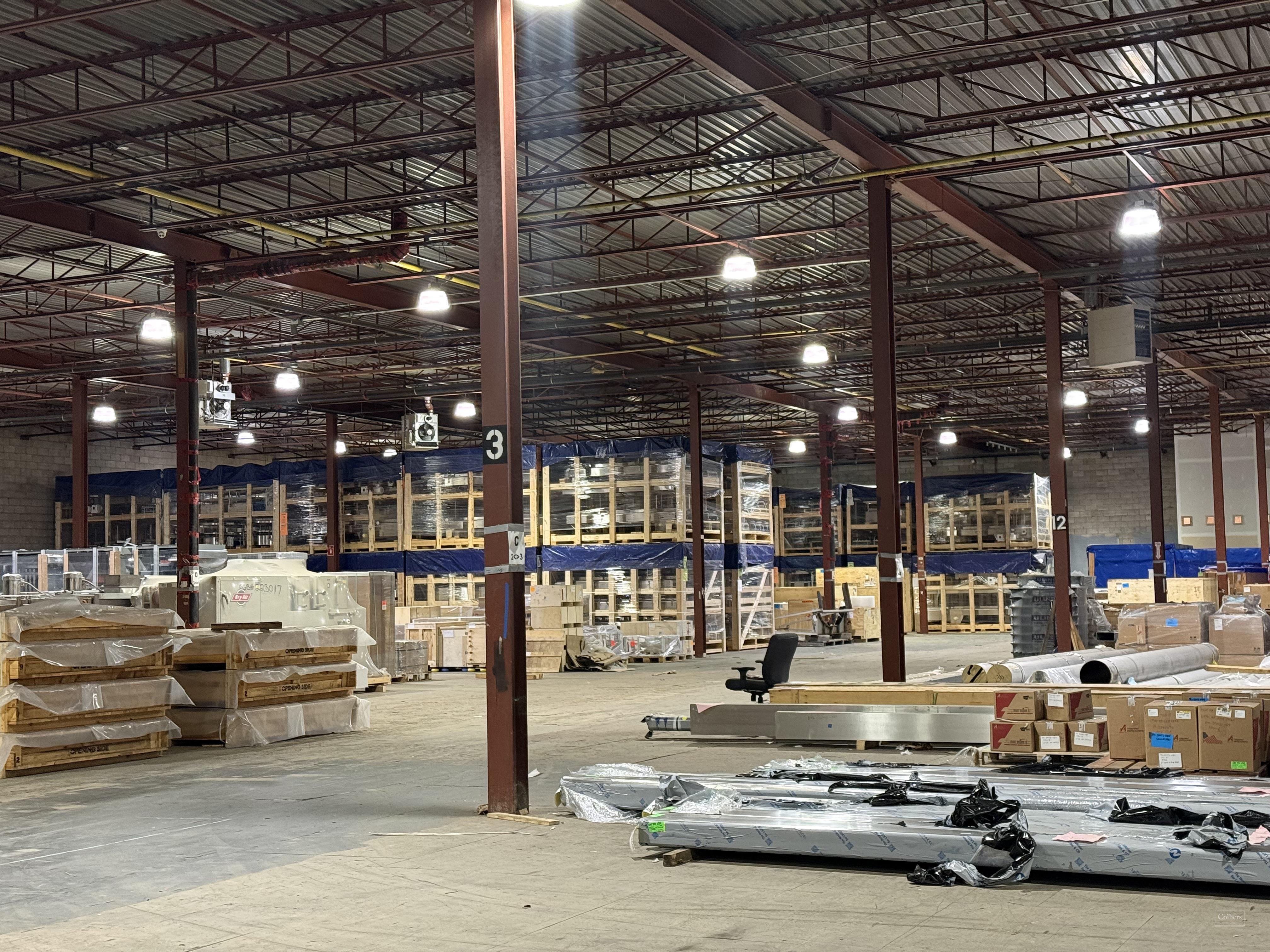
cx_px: 635
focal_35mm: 48
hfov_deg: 39.7
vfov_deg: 30.3
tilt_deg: +3.9
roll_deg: +1.1
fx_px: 1761
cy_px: 476
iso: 320
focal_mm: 6.76
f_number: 1.78
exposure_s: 1/40
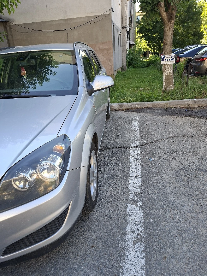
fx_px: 183
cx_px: 104
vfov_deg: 73.9
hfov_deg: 58.9
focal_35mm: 23
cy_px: 138
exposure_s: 1/185
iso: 40
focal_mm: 5.54
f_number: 1.8
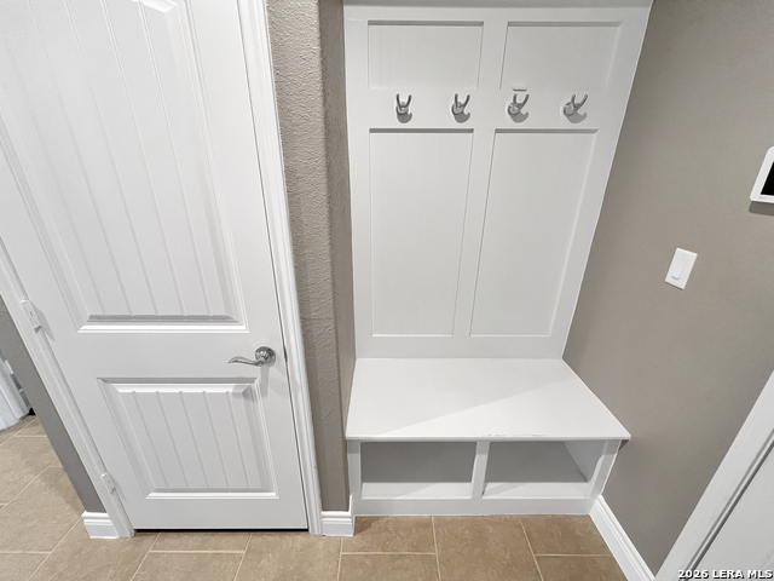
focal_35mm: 13
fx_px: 291
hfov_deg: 106.2
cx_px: 387
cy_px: 290
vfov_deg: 89.9
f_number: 1.8
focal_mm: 1.57
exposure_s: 1/60
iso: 400
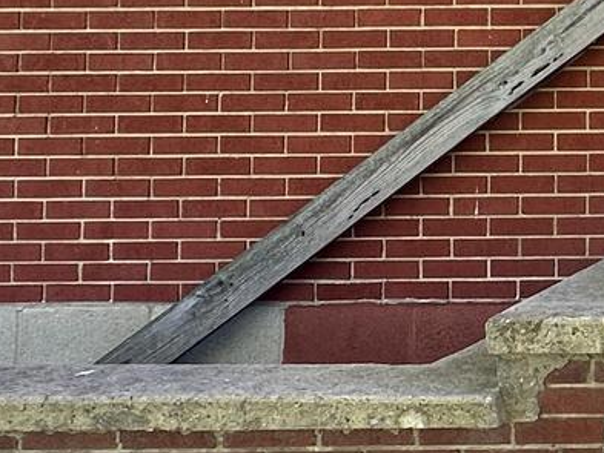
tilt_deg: +3.4
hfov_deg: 20.6
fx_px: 1274
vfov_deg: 19.4
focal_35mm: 73
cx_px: 1017
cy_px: -32
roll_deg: +0.4
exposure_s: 1/120
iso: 40
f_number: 2.2
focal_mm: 2.22
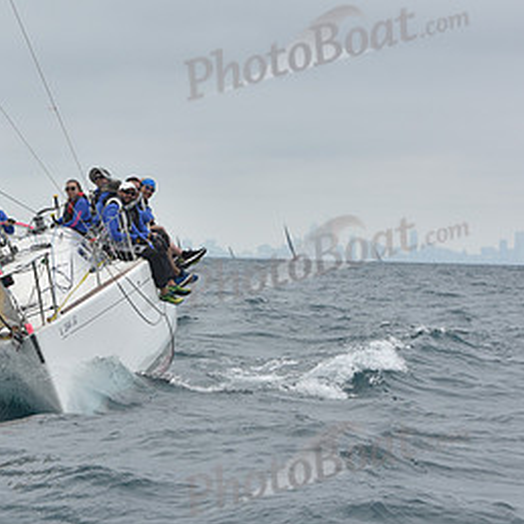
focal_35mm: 175
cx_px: 81
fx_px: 2997
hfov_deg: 10.0
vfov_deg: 10.0
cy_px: 181
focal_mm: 92
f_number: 10
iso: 250
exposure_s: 1/800
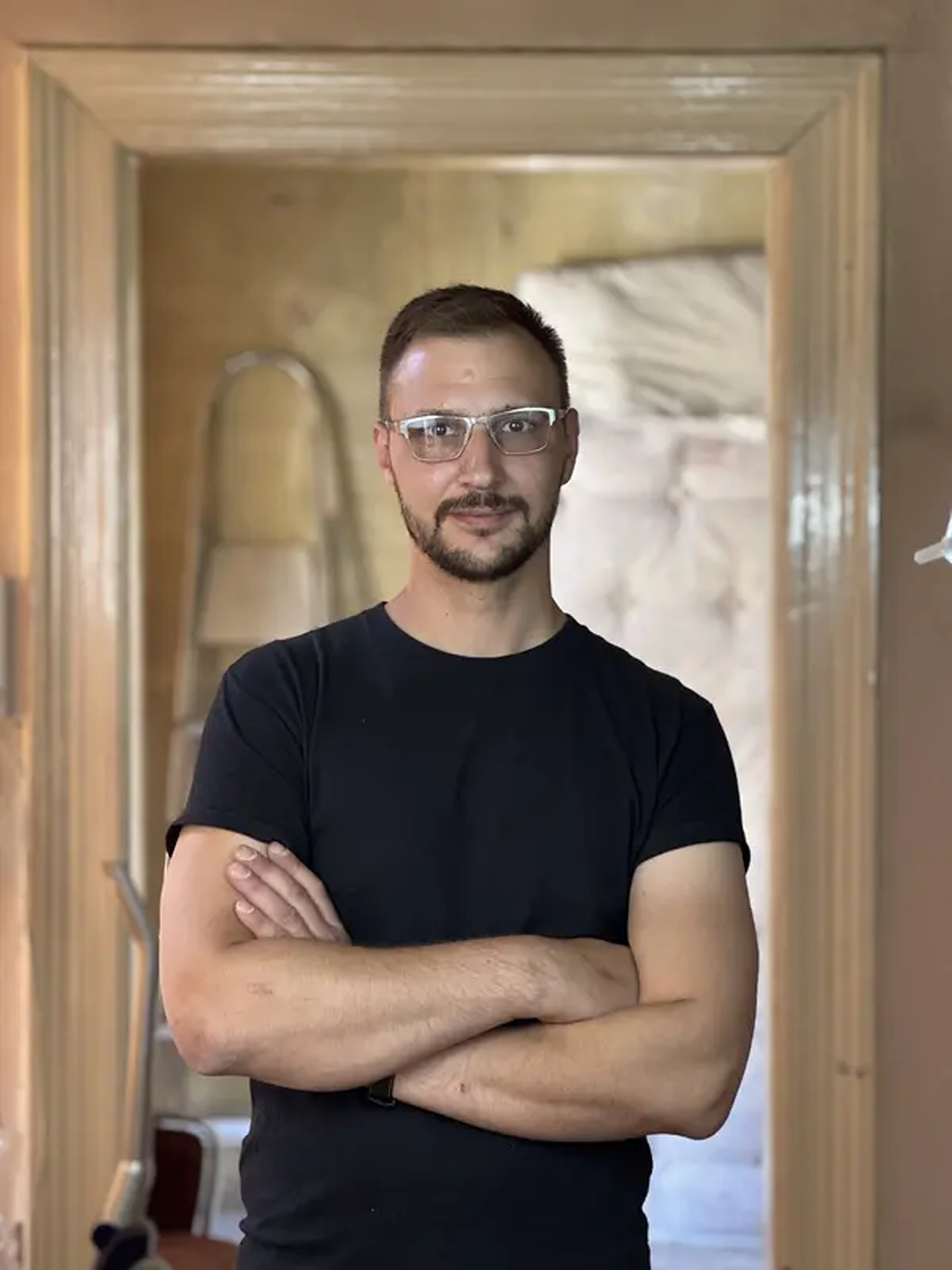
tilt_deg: -0.8
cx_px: 476
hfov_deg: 19.1
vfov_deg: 25.3
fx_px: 2824
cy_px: 635
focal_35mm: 77
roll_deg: -1.0
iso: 400
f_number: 2.8
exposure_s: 1/50
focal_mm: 9
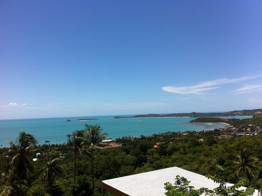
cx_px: 128
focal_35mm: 36
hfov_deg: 51.4
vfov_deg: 39.7
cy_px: 99
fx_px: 272
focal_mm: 3.85
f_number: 2.8
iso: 80
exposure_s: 1/2320
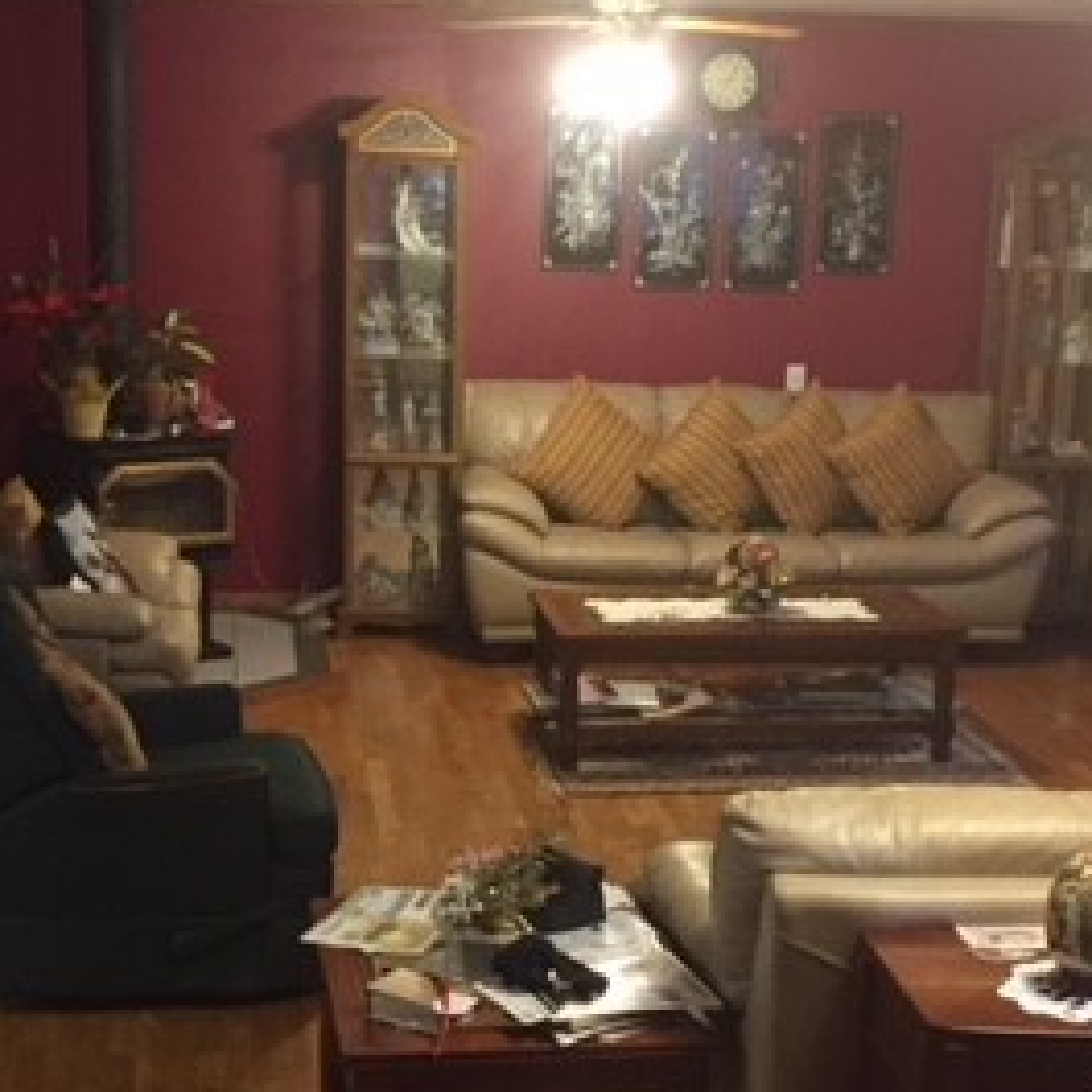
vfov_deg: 27.7
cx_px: 589
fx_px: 2213
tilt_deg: -10.8
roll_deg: -1.5
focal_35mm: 62
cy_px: 639
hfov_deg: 27.7
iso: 250
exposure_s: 1/24
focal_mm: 4.15
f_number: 2.2
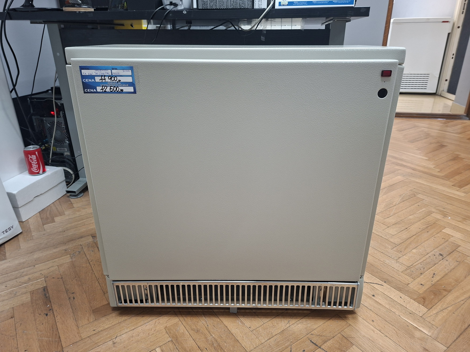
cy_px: 176
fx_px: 312
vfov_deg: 58.9
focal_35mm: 23
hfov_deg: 73.9
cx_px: 235
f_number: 1.8
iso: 320
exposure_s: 1/33
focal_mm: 5.54
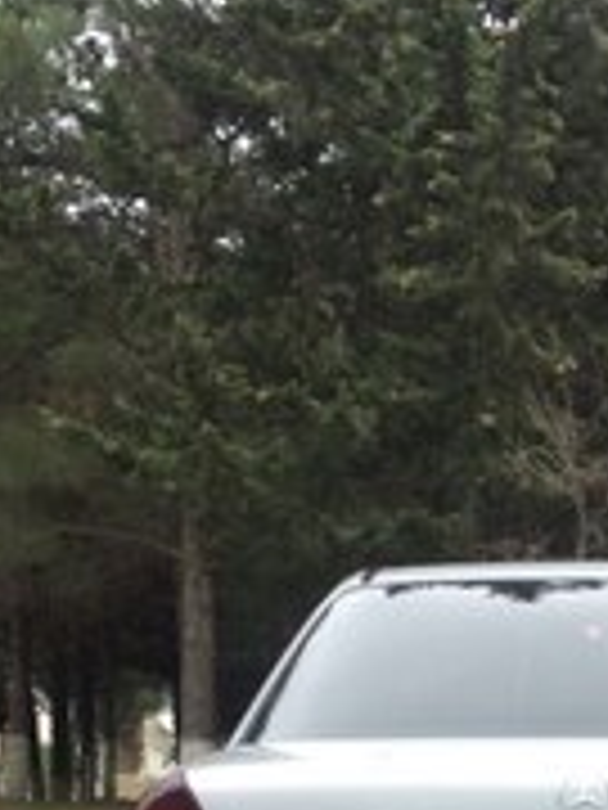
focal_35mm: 80
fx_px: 1874
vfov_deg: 22.2
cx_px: 581
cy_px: 1017
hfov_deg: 18.1
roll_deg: +0.9
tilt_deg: -10.5
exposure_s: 1/100
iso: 40
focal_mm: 4.15
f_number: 2.2
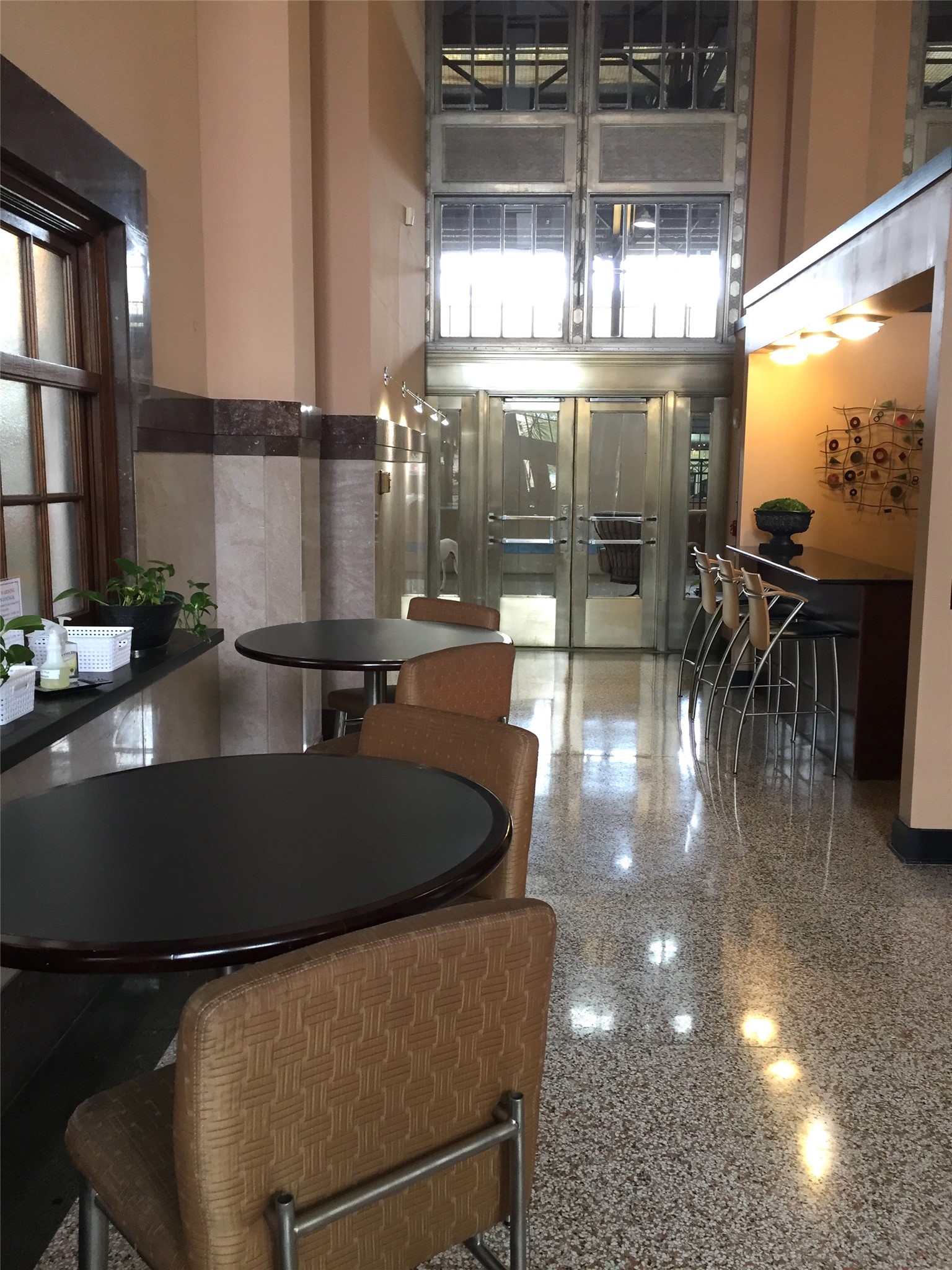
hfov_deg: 48.2
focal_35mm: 29
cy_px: 635
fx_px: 1063
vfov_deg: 61.7
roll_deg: -0.7
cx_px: 476
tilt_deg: -6.0
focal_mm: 4.15
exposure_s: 1/30
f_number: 2.2
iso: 80
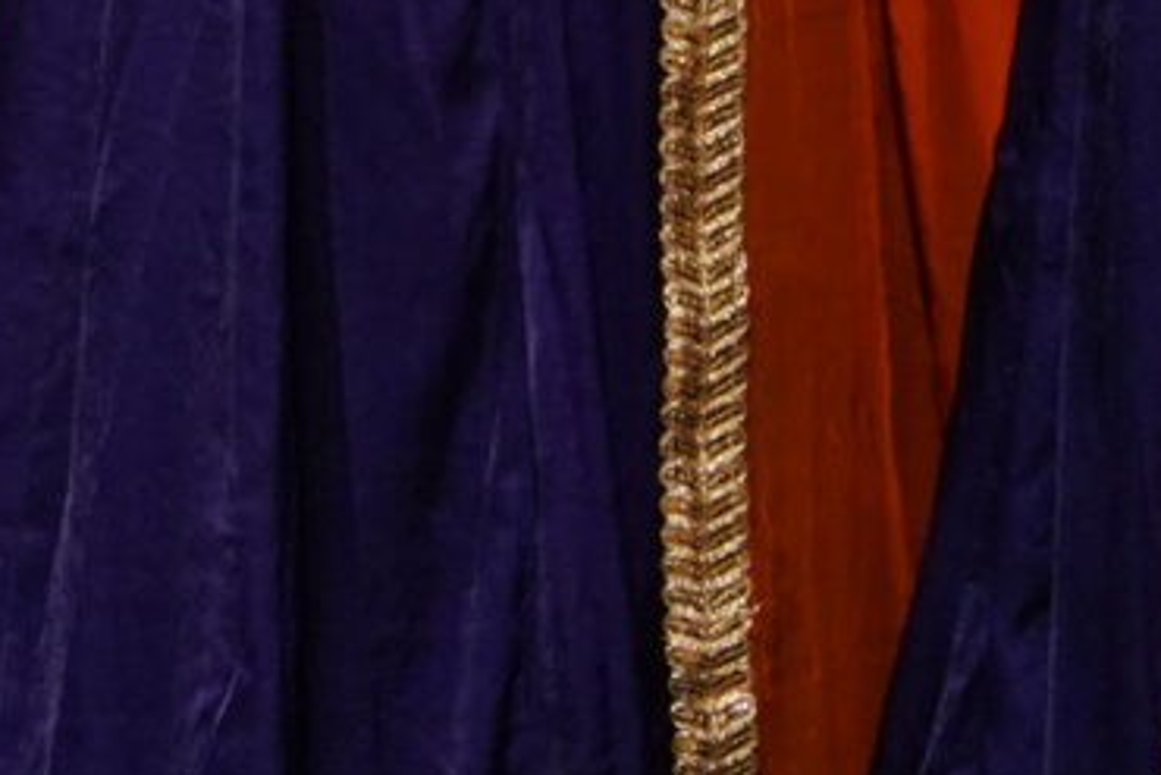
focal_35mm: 1203
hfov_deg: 1.7
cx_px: -2391
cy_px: -1548
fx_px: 38810
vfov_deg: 1.1
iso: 2000
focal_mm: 174
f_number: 5.6
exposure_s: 1/200
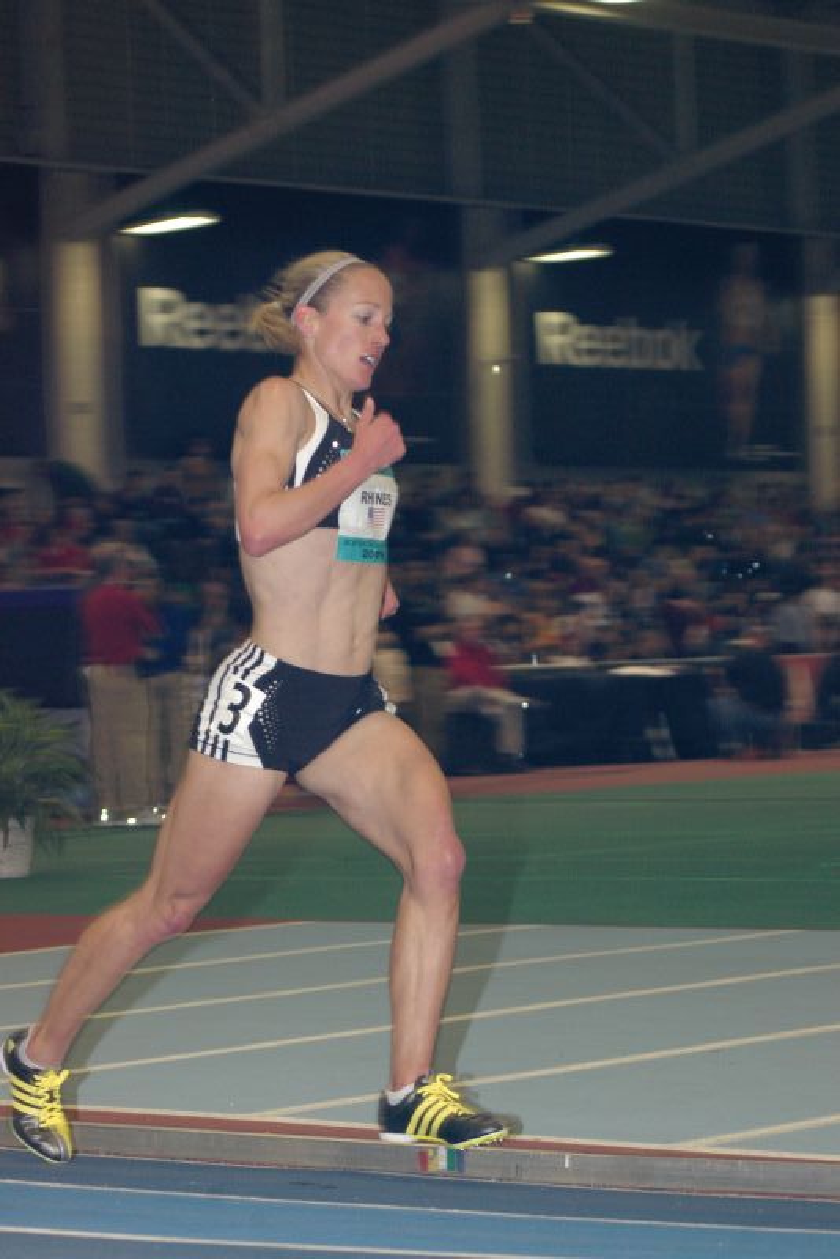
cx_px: 420
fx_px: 4196
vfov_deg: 17.1
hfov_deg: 11.4
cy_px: 630
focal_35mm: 120
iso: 800
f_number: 6.3
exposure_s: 1/125
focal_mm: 80
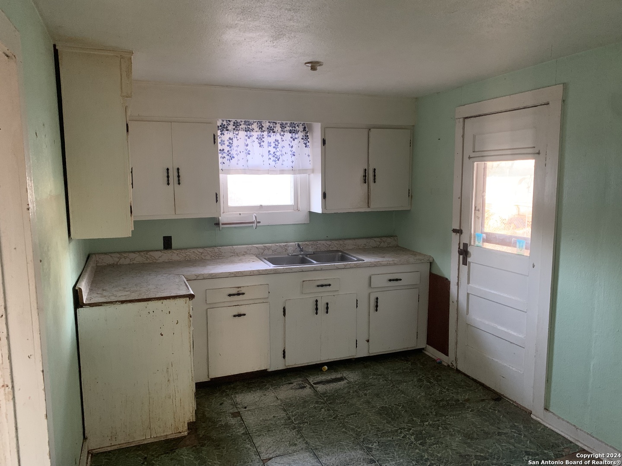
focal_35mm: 26
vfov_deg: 53.1
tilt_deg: -7.3
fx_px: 467
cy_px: 233
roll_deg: +0.8
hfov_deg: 67.3
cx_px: 311
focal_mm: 4.25
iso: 500
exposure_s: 1/30
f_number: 1.8
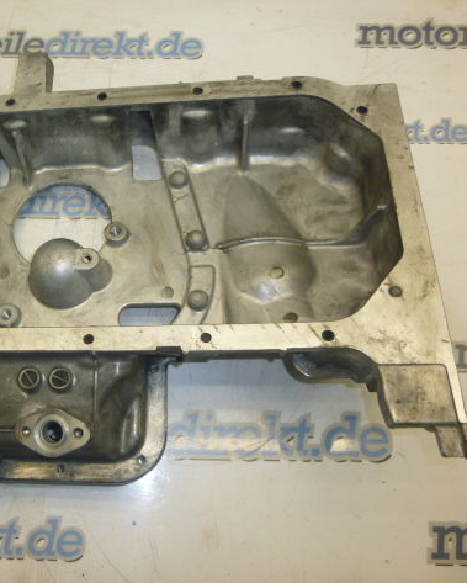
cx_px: 112
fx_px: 570
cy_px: 293
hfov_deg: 43.1
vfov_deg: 54.2
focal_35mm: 33
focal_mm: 4.5
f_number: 3.1
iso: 125
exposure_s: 1/60
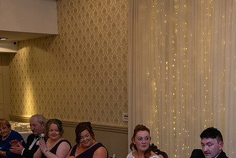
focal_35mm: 67
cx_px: 160
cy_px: 126
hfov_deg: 29.8
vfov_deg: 20.1
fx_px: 439
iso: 1000
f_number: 3.5
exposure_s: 1/160
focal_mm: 40
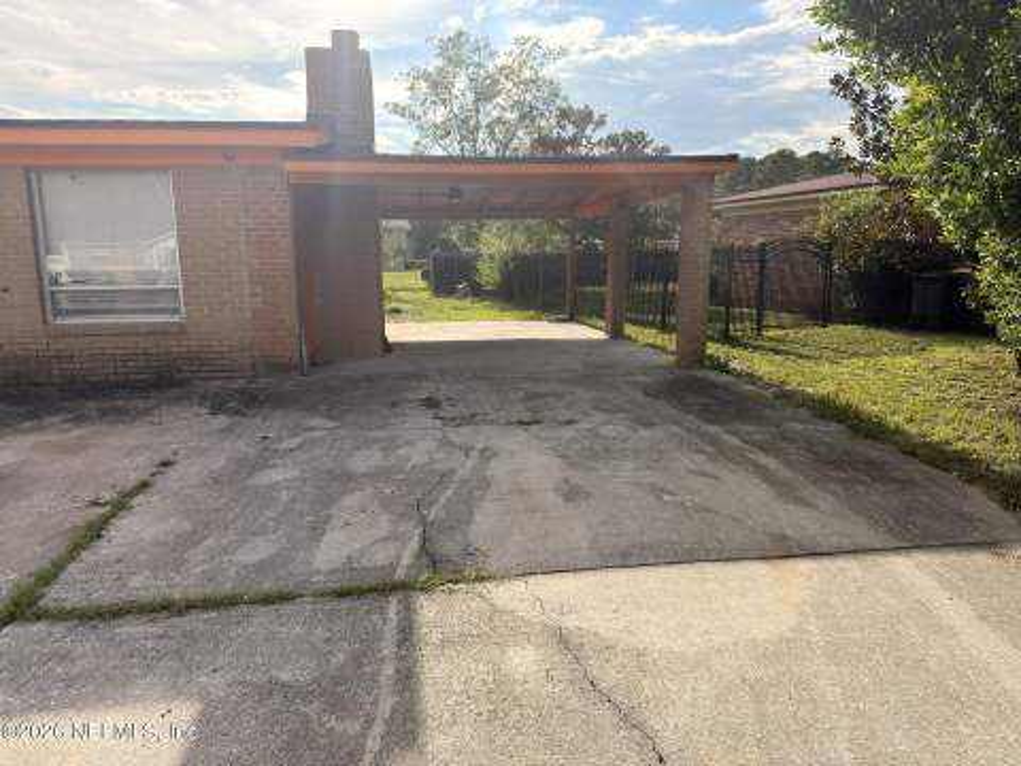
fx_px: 708
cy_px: 383
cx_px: 510
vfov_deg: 56.8
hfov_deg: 71.6
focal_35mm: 24
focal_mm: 6.76
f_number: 1.78
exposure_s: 1/4739
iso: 100
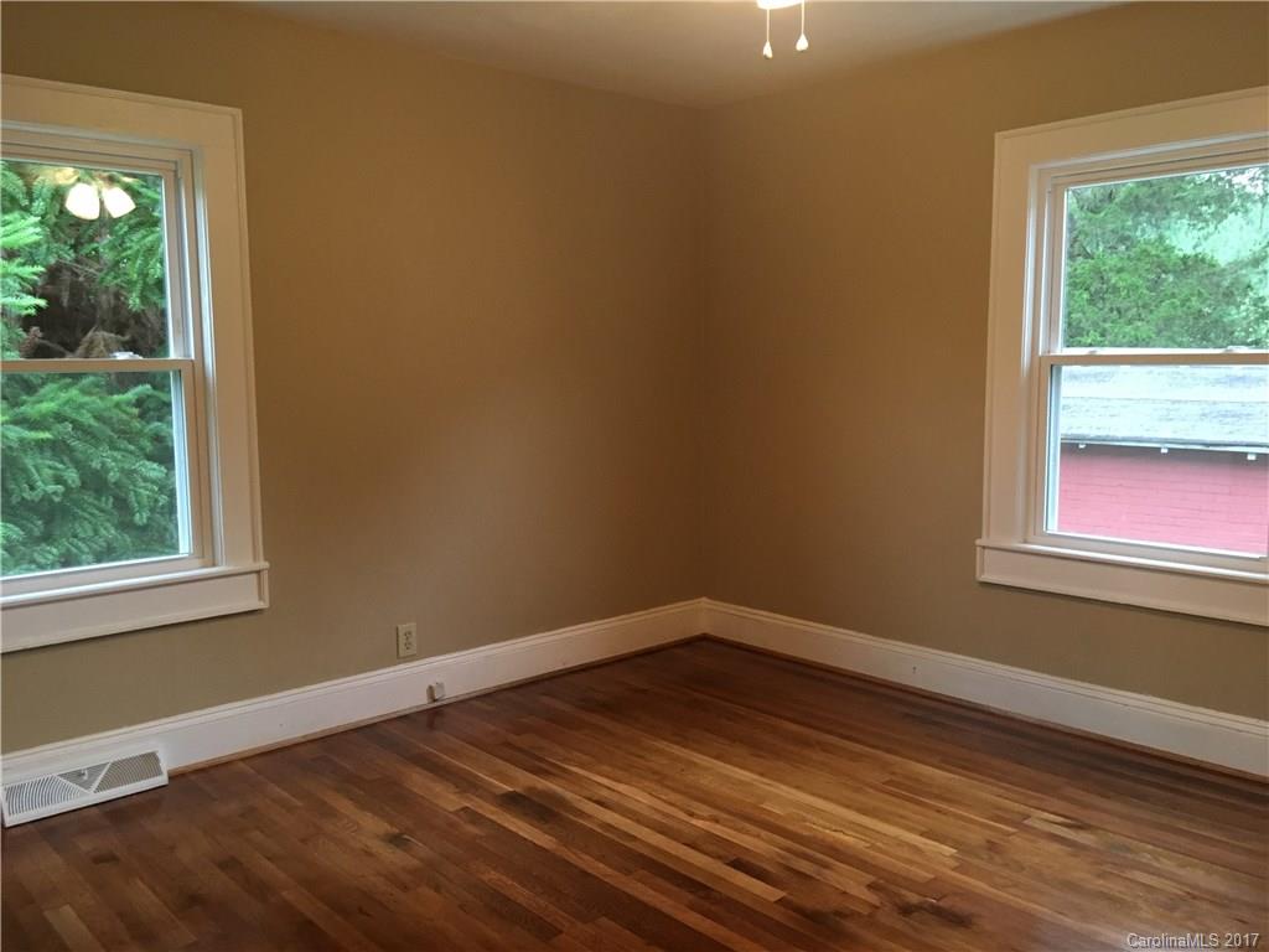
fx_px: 1063
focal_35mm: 29
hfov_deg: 61.7
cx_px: 634
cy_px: 476
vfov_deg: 48.2
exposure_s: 1/30
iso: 125
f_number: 2.2
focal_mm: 4.15
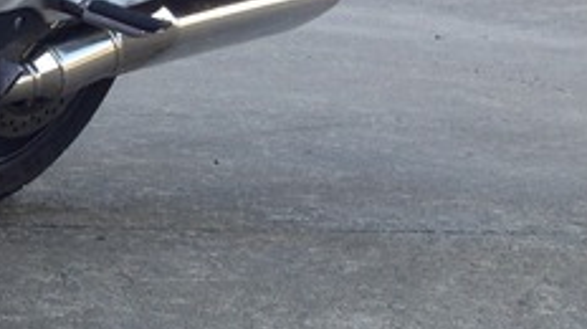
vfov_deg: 9.6
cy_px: -111
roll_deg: +2.2
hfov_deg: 15.3
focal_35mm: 124
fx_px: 1928
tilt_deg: +0.5
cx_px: -417
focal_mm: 4.12
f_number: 2.4
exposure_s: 1/171
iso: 50
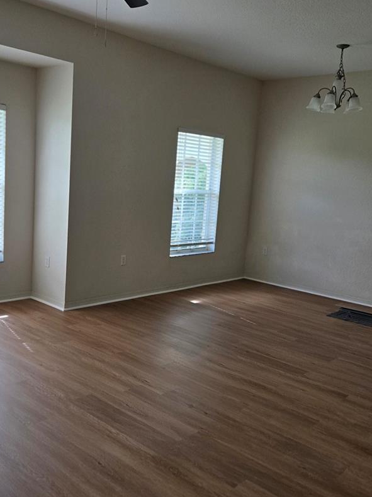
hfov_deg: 40.6
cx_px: 162
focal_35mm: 35
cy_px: 246
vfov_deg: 52.6
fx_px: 502
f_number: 1.8
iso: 125
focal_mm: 5.4
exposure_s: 1/359
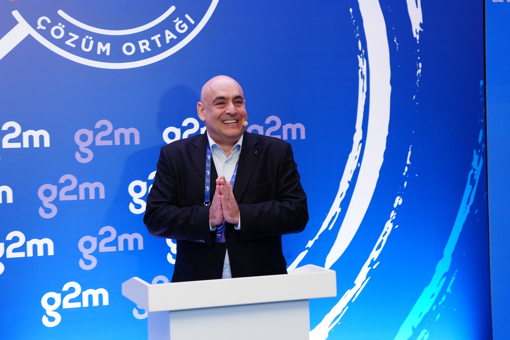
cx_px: 231
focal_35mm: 70
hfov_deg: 28.8
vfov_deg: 19.5
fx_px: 992
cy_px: 175
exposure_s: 1/100
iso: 640
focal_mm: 54
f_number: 3.2
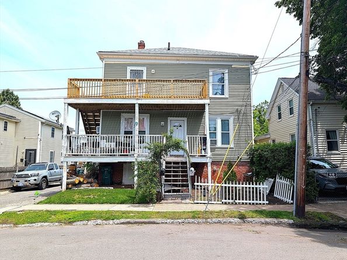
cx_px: 174
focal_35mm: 24
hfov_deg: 71.6
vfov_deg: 56.8
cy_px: 130
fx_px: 240
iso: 21
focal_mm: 6.9
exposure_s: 1/1214
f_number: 1.68
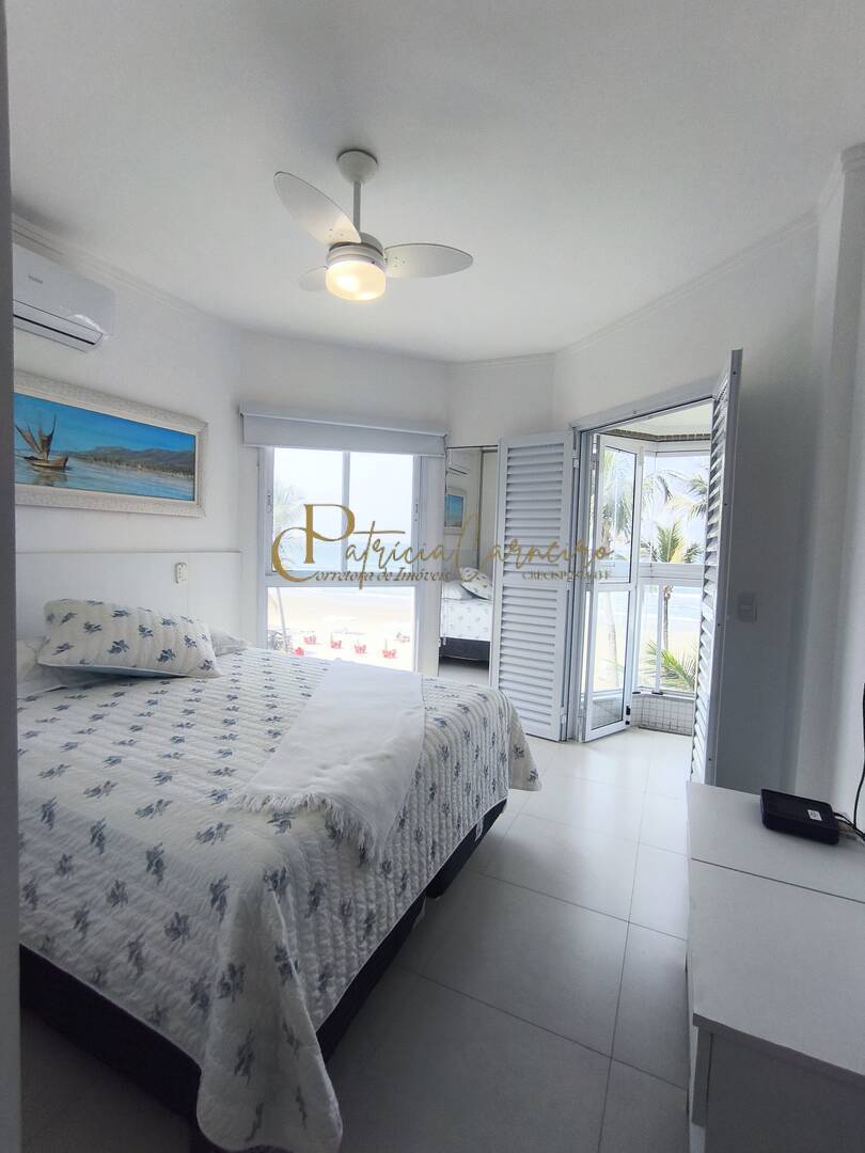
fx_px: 533
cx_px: 432
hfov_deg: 78.1
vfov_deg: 94.5
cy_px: 576
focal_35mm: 16
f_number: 2.2
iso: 50
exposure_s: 1/483
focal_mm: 1.65
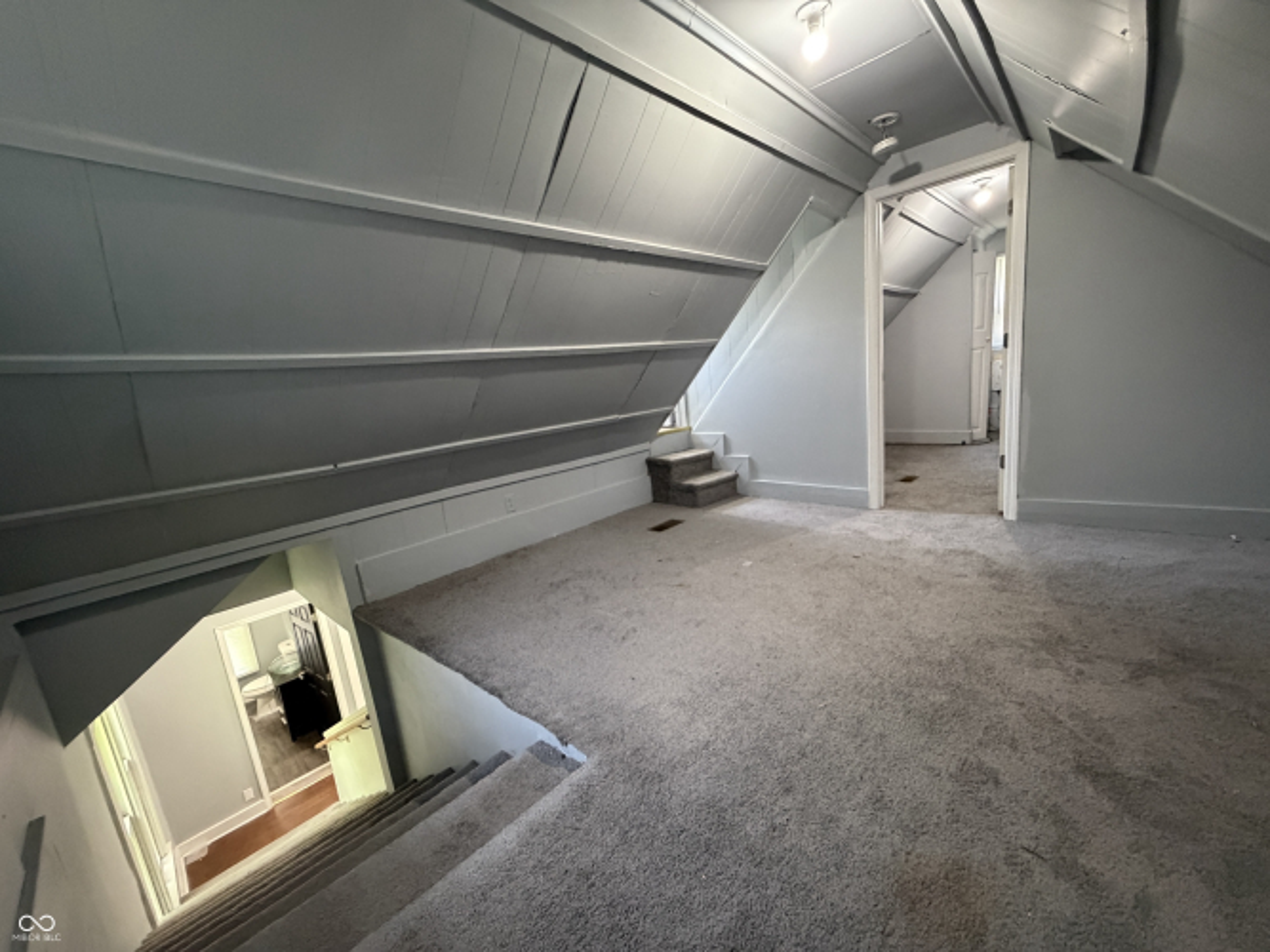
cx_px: 635
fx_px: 514
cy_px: 476
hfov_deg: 102.1
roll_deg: +6.1
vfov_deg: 85.7
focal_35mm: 14
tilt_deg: -9.9
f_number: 2.2
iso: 640
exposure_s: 1/60
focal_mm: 2.22
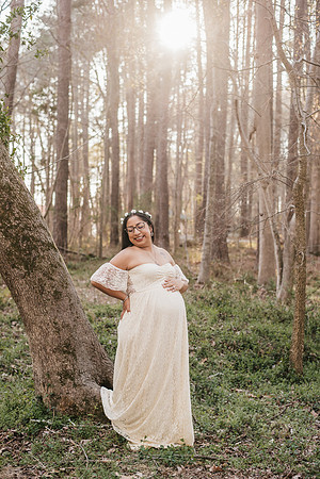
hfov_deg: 27.0
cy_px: 240
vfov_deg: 39.6
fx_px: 667
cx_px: 160
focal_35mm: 50
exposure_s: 1/400
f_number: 2.8
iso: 400
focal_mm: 50
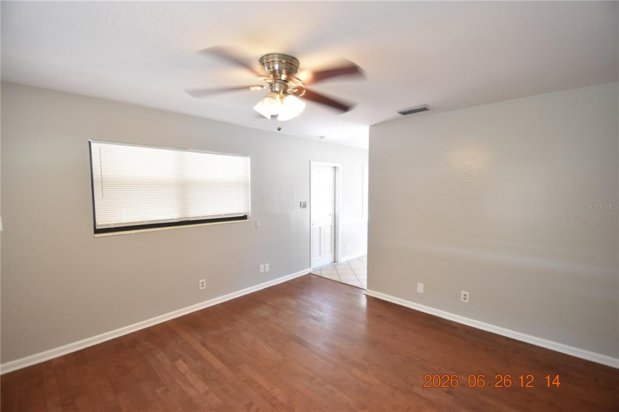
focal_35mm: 15
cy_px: 206
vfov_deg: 77.3
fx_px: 258
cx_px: 310
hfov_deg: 100.4
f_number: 3.5
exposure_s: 1/45
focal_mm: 10
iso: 800
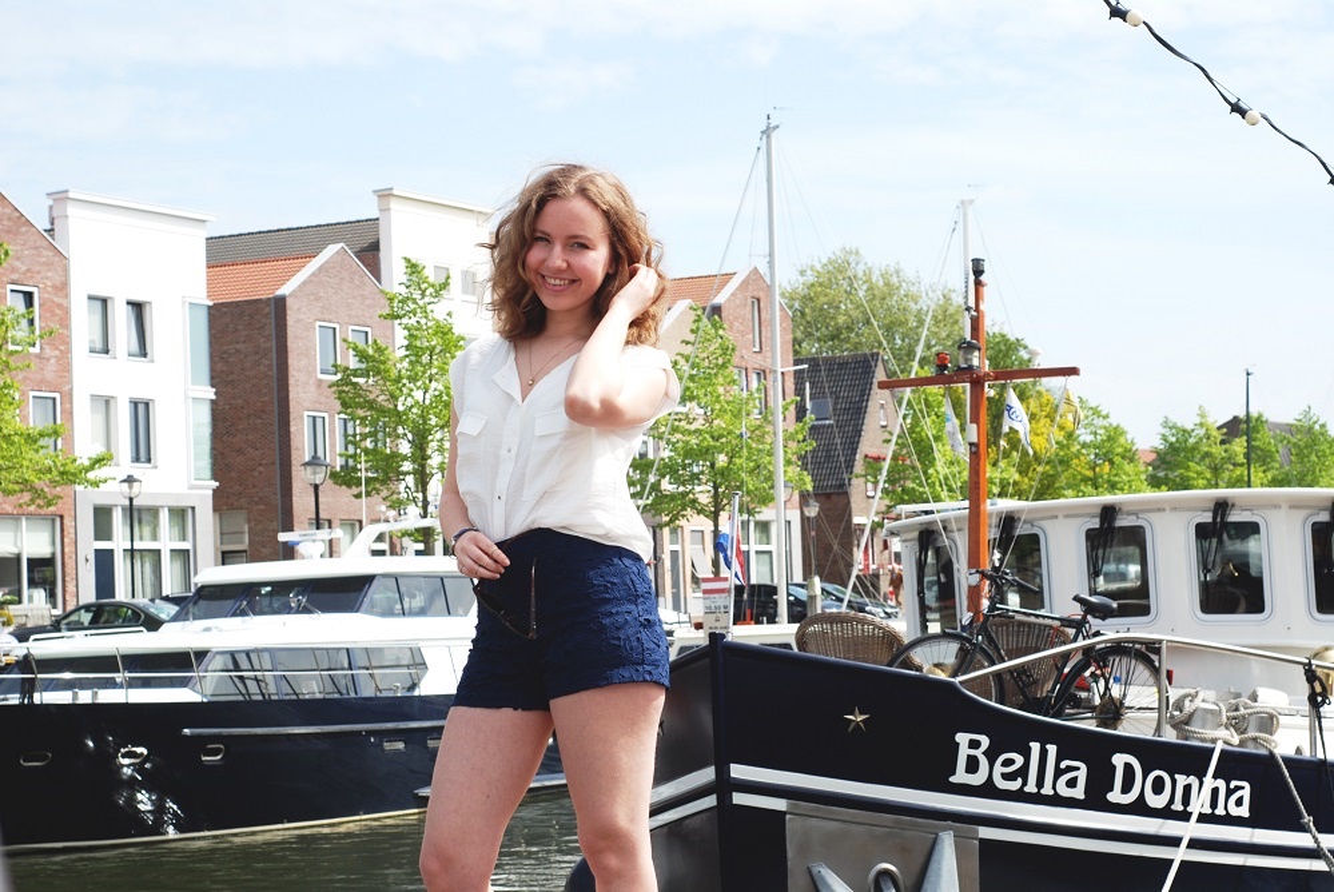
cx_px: 667
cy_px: 446
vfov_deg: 18.2
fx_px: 2782
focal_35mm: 75
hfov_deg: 27.0
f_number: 8
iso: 100
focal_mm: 50
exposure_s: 1/250
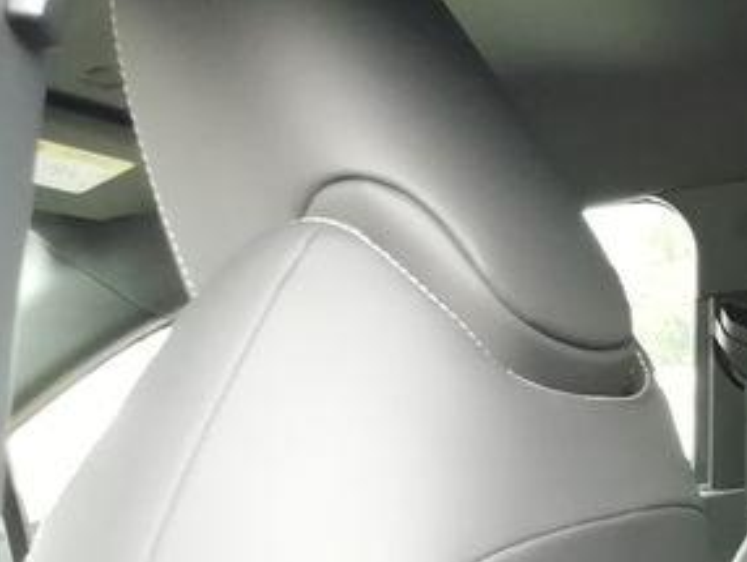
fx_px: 2009
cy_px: 1001
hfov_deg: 19.1
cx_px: 1037
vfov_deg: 14.2
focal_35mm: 93
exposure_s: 1/33.3
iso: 80
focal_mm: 3.21
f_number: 2.2
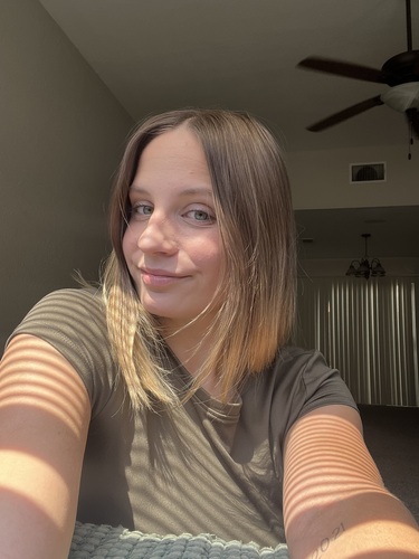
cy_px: 280
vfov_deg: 60.0
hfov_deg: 46.8
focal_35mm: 30
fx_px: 484
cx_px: 210
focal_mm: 2.71
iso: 25
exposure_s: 1/121
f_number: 2.2
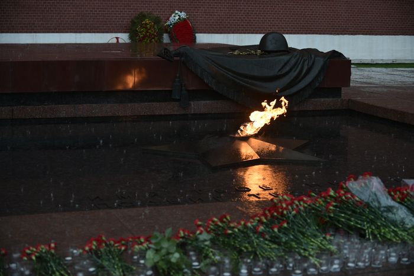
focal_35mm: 70
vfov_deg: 19.4
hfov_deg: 28.9
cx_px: 207
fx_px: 805
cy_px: 138
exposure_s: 1/250
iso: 1600
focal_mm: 70
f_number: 3.5
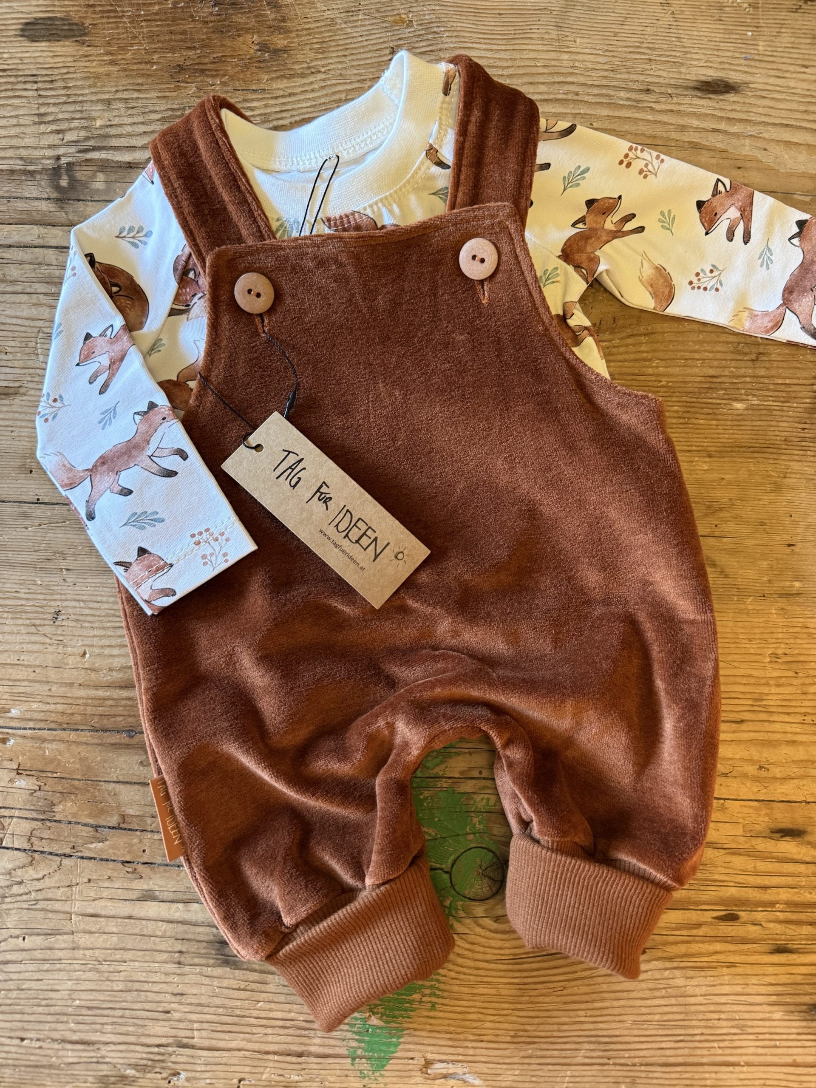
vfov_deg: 71.6
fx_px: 754
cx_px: 408
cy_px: 544
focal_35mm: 24
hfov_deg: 56.8
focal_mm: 6.76
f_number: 1.78
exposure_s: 1/60
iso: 400
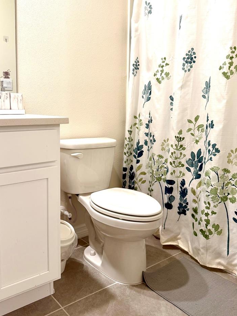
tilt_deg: -5.1
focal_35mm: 31
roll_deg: -0.4
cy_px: 133
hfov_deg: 45.4
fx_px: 283
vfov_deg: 58.1
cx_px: 108
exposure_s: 1/60
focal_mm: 6.76
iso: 125
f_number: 1.78
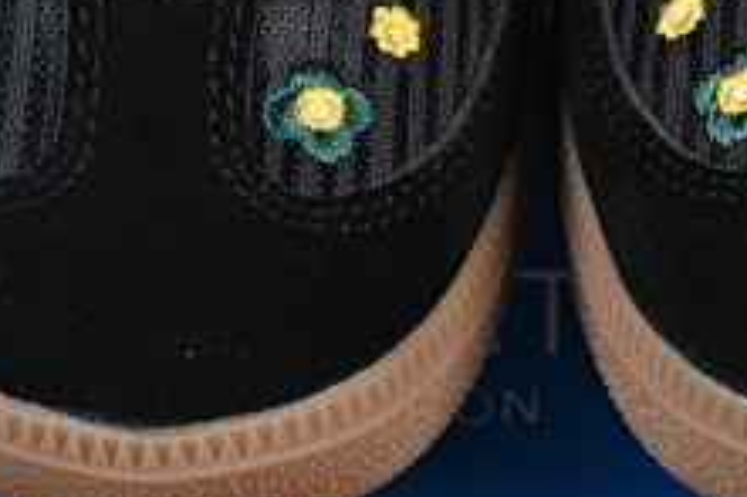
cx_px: 541
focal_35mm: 367
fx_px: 7609
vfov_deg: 3.7
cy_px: -210
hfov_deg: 5.6
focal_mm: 50
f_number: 6.3
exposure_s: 1/60
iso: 160
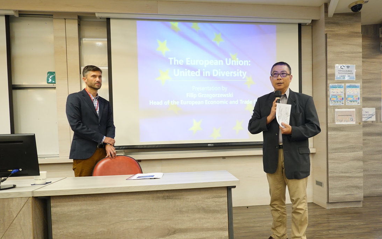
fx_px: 281
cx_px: 210
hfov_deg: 68.2
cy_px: 140
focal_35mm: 27
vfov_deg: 45.8
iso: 250
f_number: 2.8
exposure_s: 1/30
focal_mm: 9
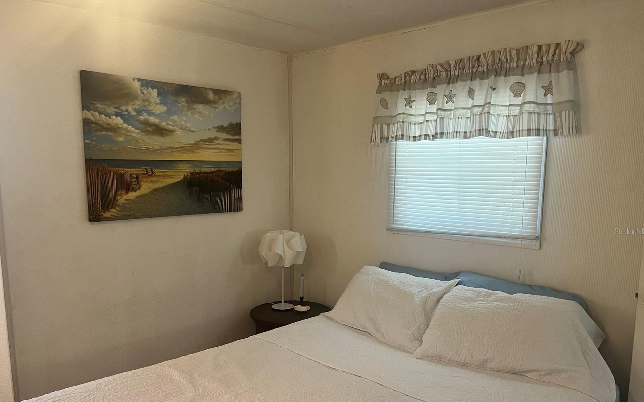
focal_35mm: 28
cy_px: 231
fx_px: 491
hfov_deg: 66.5
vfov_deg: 44.4
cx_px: 325
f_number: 1.6
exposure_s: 1/60
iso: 125
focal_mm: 5.1
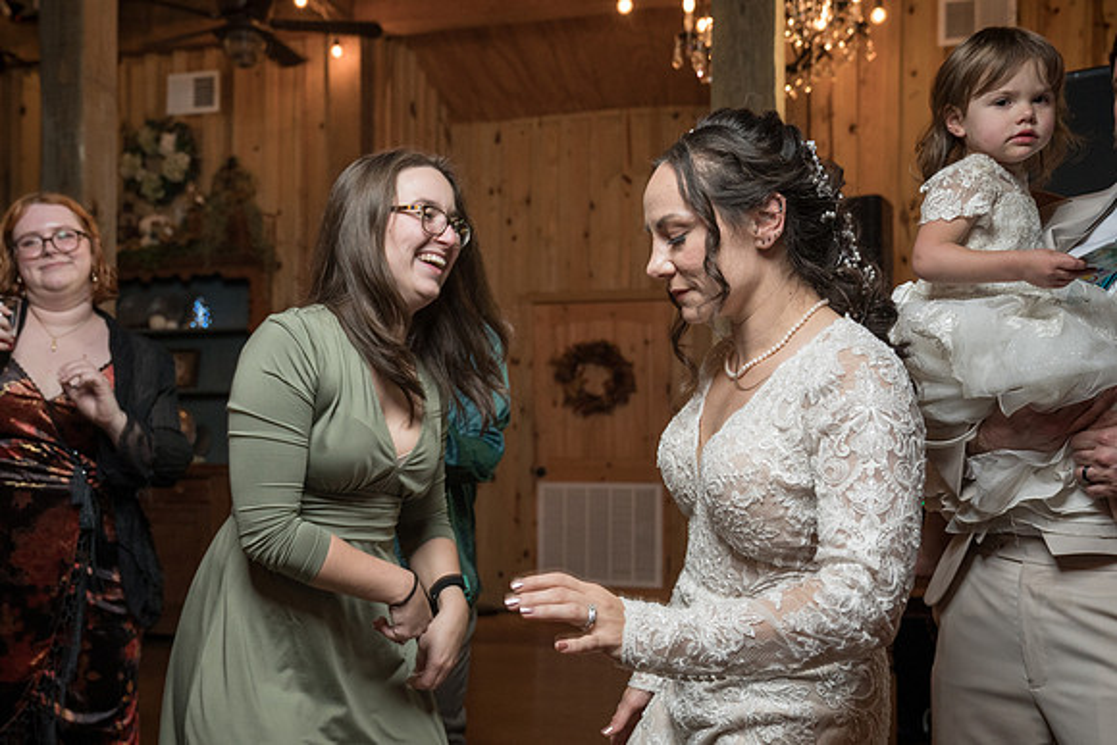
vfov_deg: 34.0
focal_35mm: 39
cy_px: 421
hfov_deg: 49.0
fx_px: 1219
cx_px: 452
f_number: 4
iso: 2000
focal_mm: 33
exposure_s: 1/100
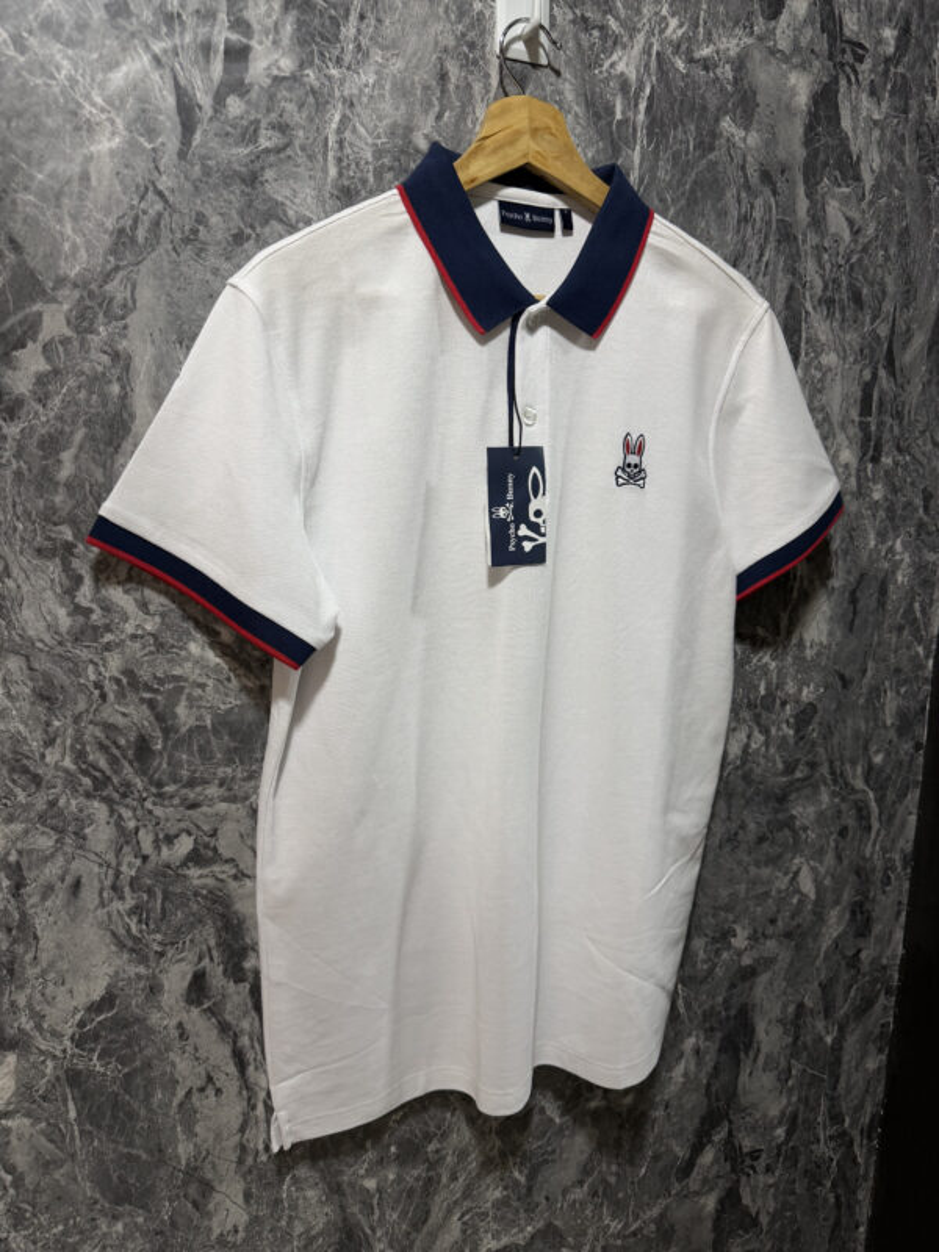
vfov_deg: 71.6
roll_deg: -1.1
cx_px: 470
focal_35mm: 24
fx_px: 868
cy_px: 626
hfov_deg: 56.8
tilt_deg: -12.3
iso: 125
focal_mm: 6.76
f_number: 1.78
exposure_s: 1/60
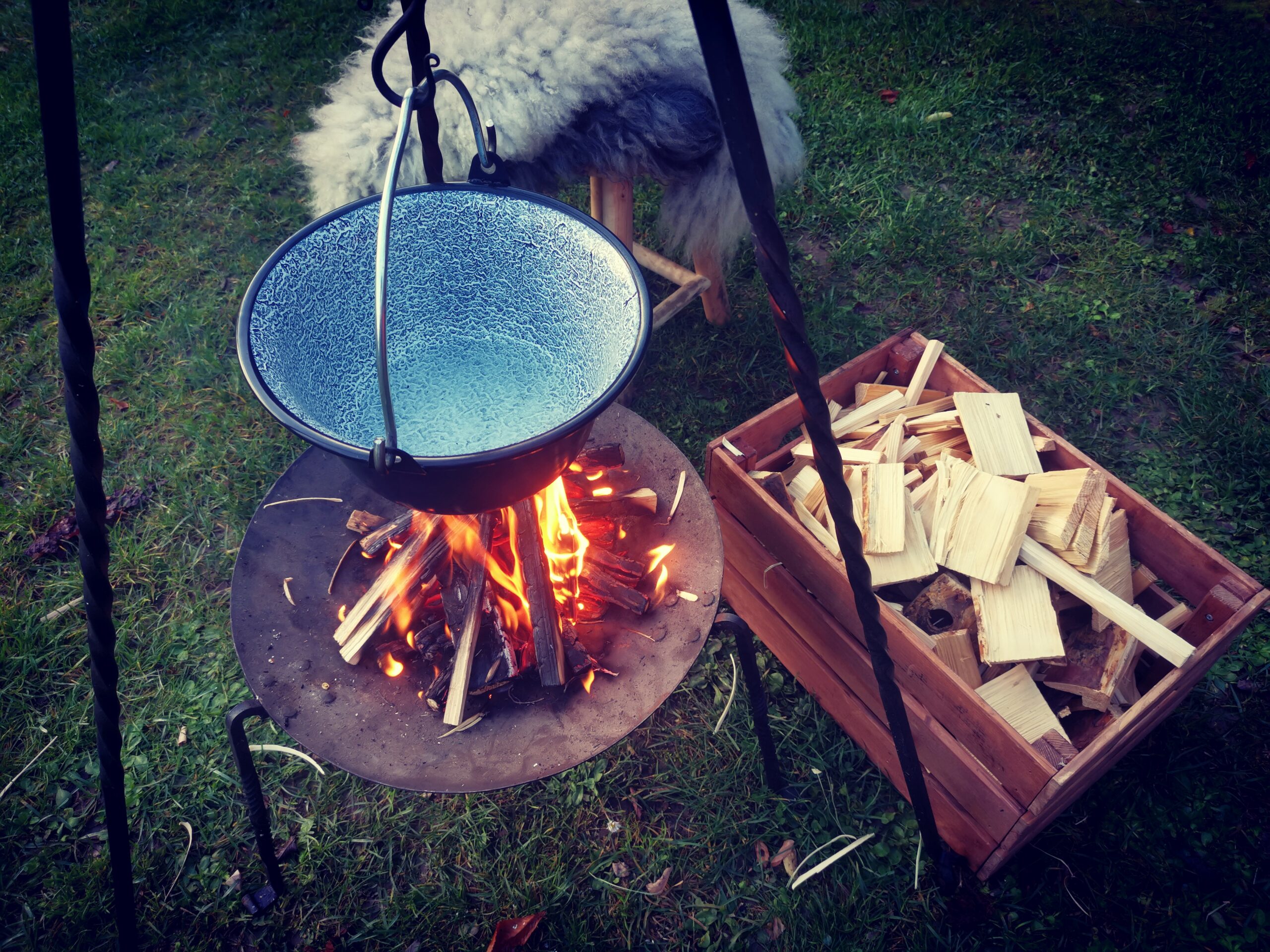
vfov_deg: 51.4
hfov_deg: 65.3
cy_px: 476
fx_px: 991
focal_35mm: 27
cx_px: 635
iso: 80
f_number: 1.8
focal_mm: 5.58
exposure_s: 1/100
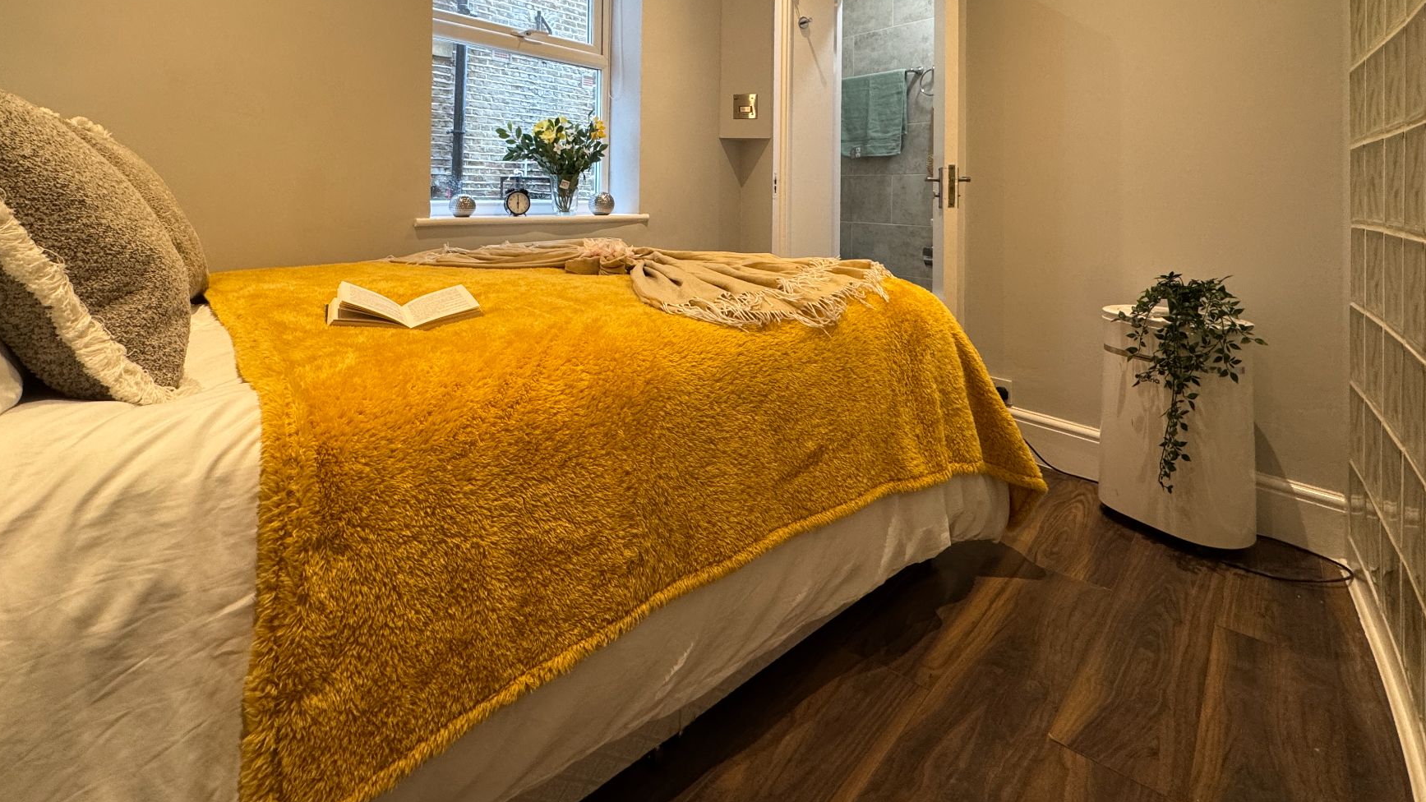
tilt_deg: +1.4
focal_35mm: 18
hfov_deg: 92.6
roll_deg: -0.7
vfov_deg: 57.4
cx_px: 676
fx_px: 681
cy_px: 186
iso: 200
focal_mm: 2.22
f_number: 2.2
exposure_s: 1/50
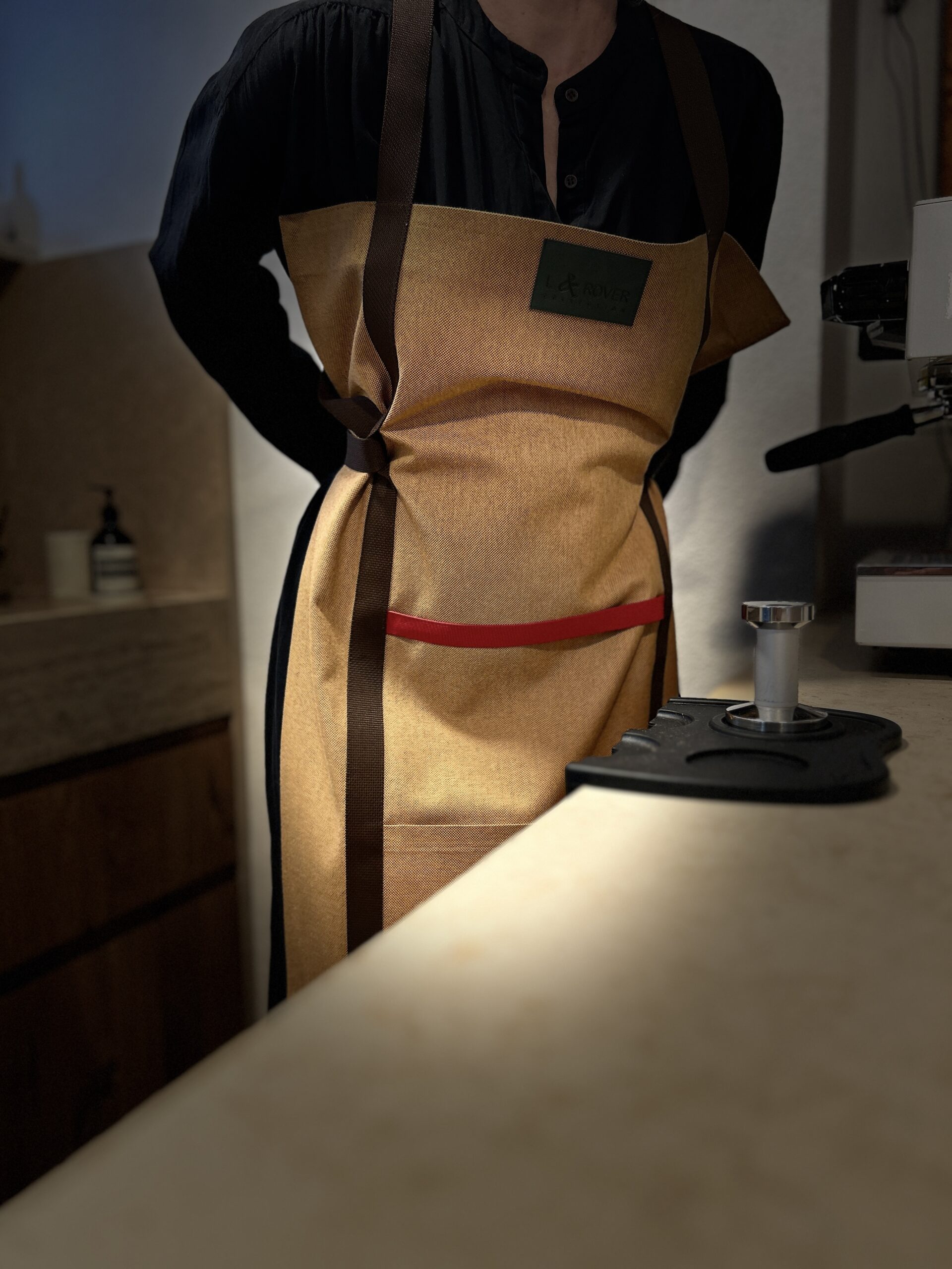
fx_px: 953
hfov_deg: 53.1
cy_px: 634
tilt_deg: -7.2
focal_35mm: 26
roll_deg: +1.0
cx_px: 476
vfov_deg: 67.3
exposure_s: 1/50
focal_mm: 5.7
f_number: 1.5
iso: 100
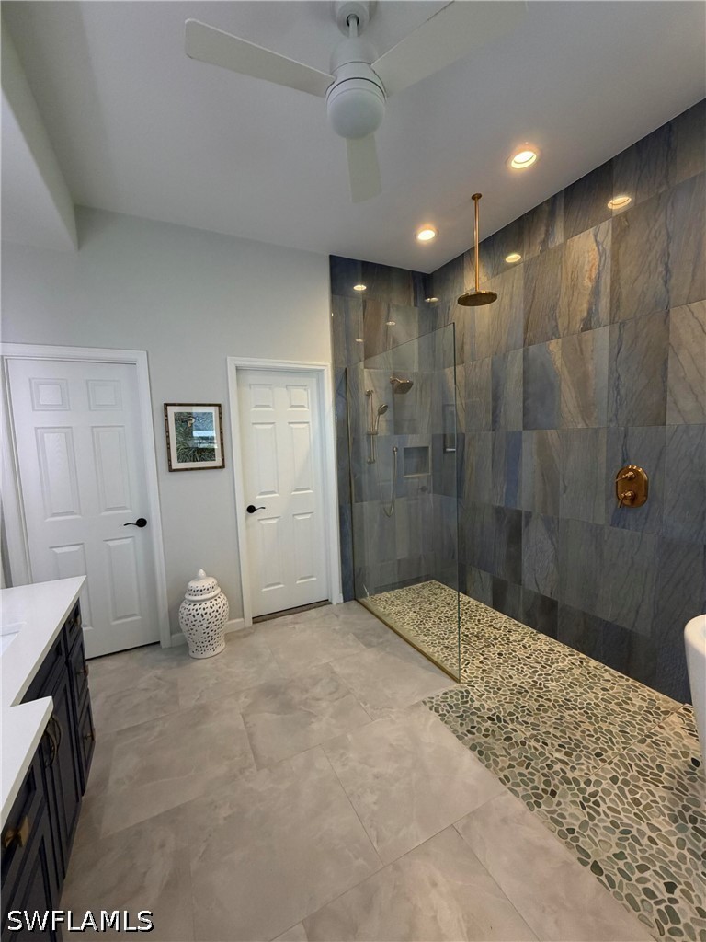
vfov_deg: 102.1
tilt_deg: -5.4
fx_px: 381
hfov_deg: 85.7
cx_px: 353
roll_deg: +1.8
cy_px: 471
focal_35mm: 14
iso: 200
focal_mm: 2.22
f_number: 2.2
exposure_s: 1/60
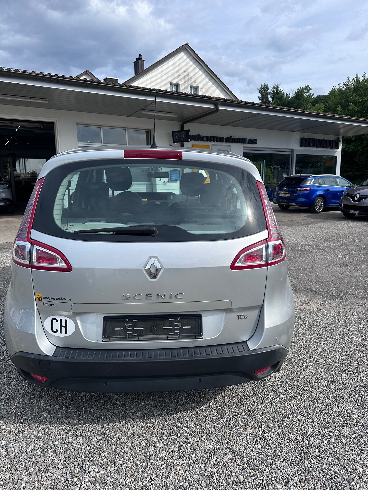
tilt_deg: -9.9
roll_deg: -0.3
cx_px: 184
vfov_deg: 71.6
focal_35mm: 24
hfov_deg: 56.8
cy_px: 245
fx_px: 340
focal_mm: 6.86
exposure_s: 1/3861
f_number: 1.78
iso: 80
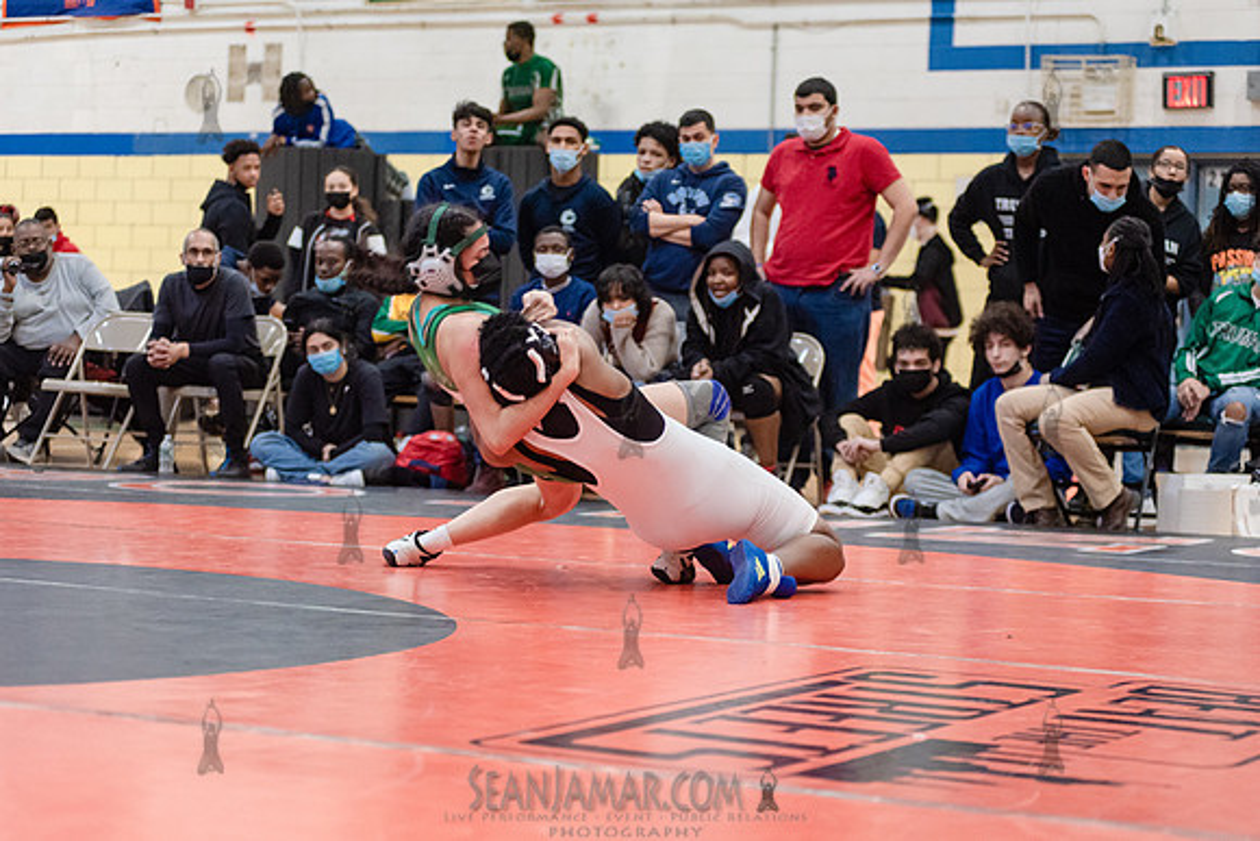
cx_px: 630
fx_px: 2813
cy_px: 420
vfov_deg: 17.0
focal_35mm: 80
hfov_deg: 25.2
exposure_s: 1/400
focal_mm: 80
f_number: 3.5
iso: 4000
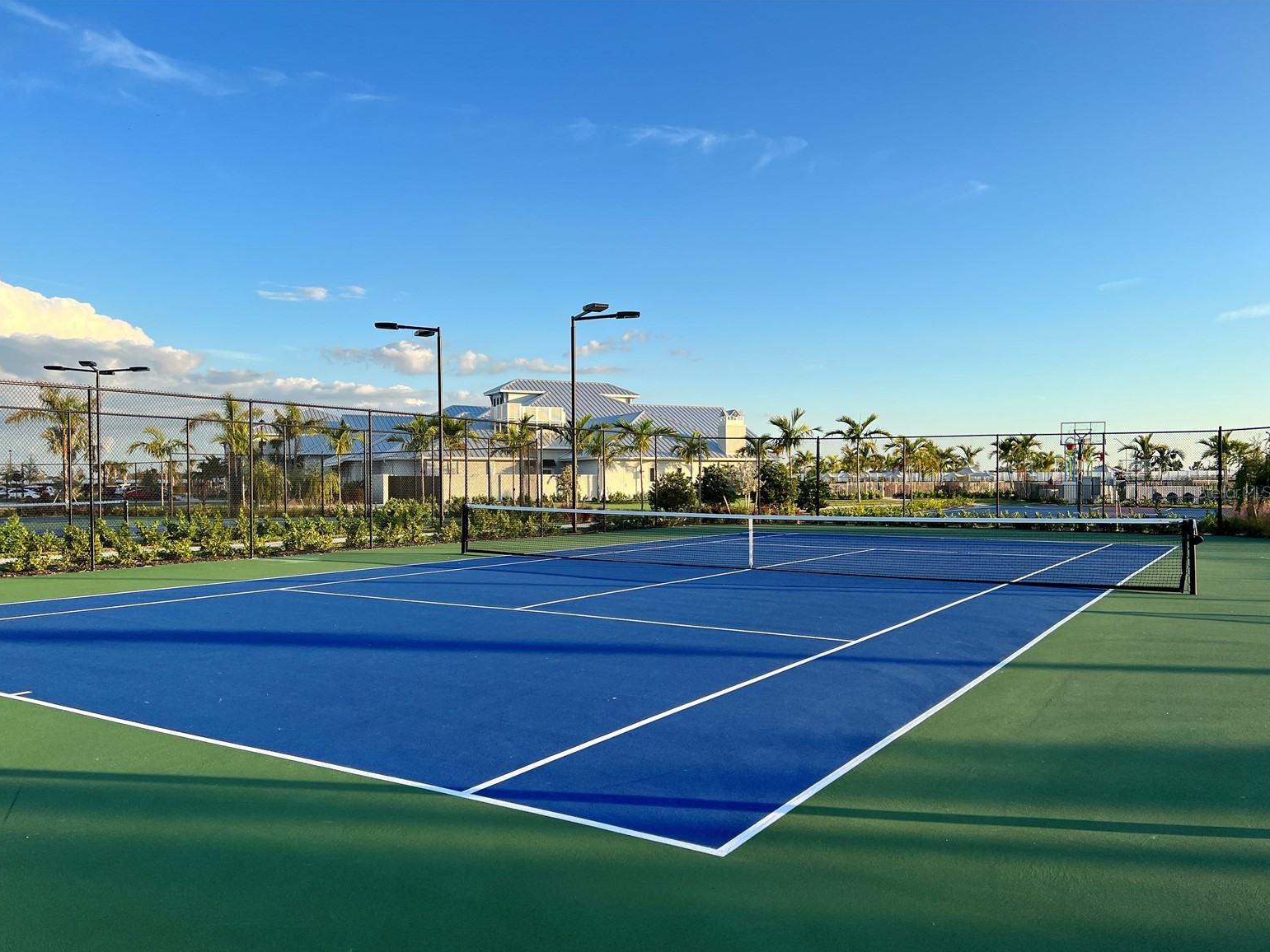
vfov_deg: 51.4
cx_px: 616
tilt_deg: -0.7
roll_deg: +0.2
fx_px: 991
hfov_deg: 65.3
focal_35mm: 27
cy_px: 492
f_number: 1.5
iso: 50
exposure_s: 1/1838
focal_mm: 5.7
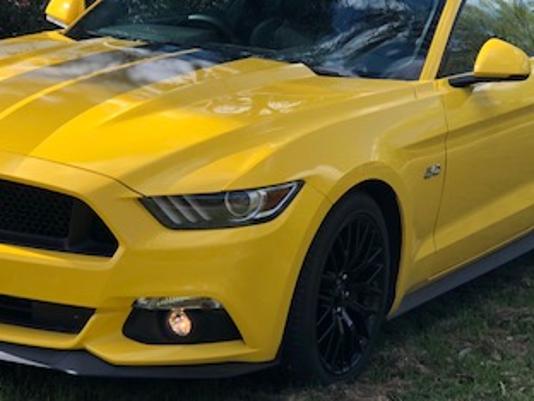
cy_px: 154
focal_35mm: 117
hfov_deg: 16.8
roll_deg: -2.4
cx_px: 330
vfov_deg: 12.7
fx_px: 1805
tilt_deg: -10.2
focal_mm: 6.6
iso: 20
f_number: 2.8
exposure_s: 1/257
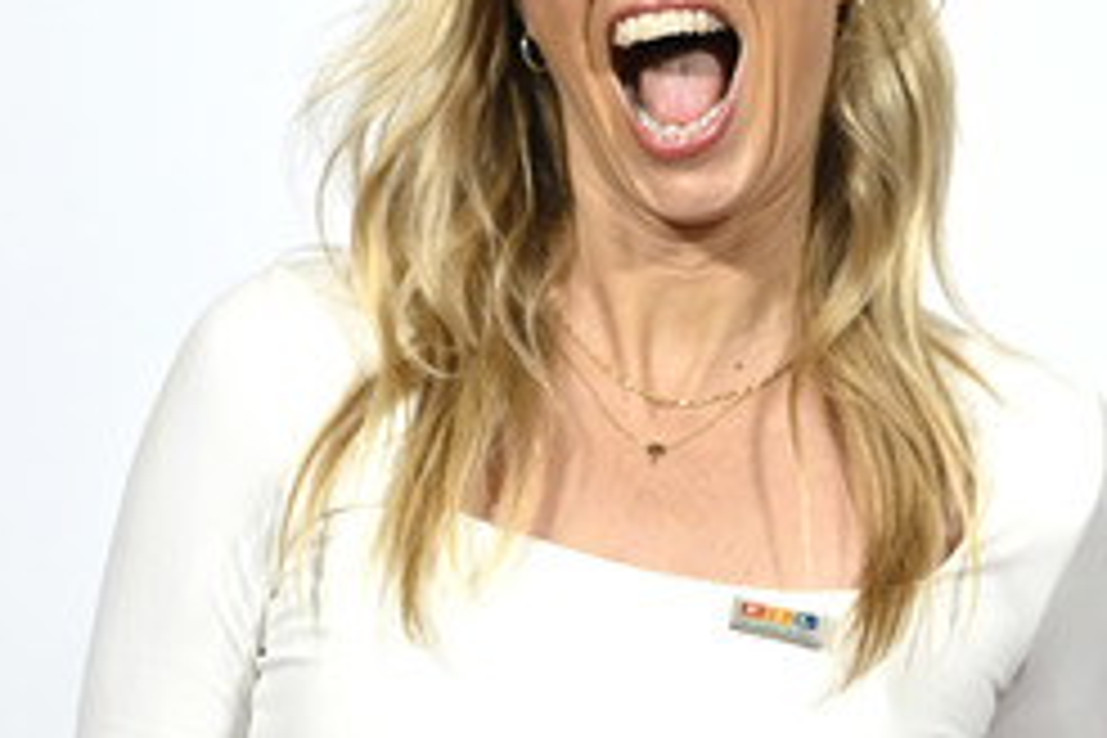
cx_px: 718
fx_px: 7318
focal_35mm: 238
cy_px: 238
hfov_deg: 8.6
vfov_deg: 5.8
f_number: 2.8
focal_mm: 130
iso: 1250
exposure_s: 1/640
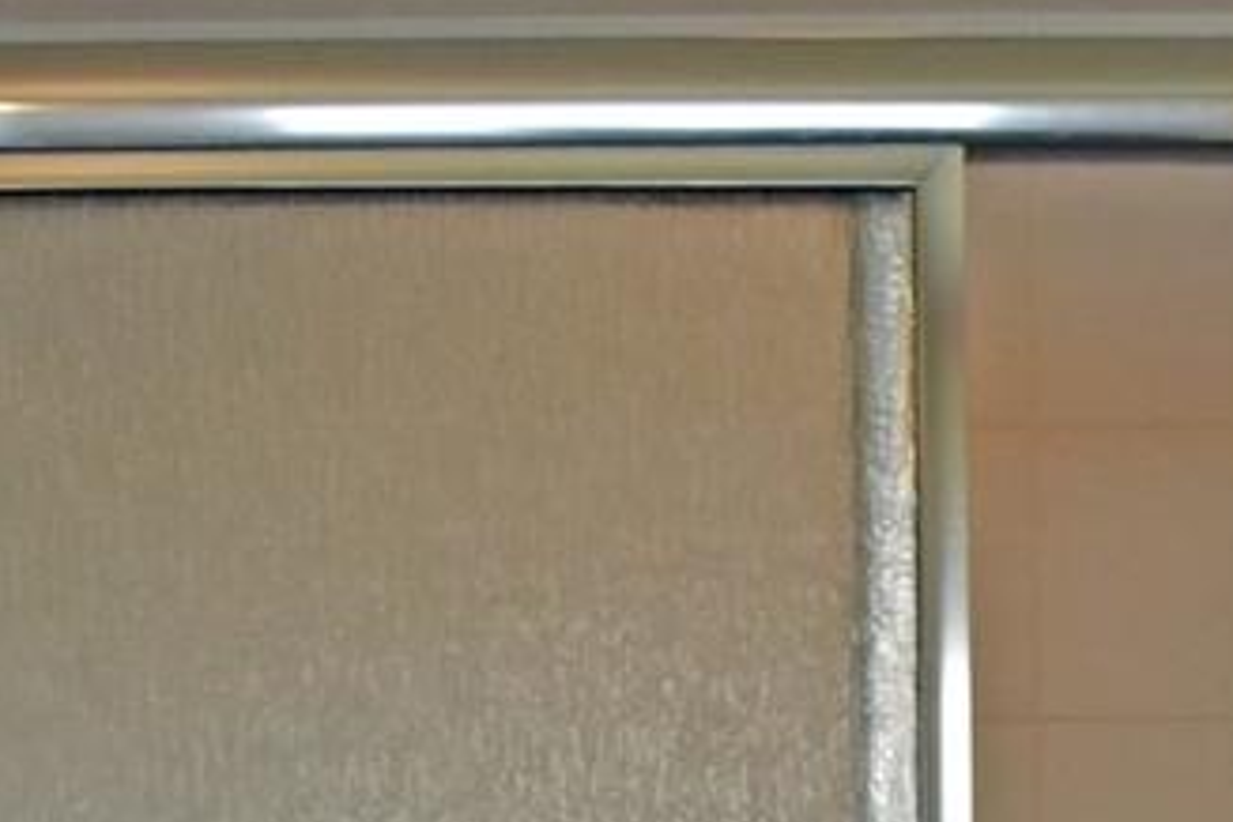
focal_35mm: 132
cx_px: 807
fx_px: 4521
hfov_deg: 15.5
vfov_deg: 9.4
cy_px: 1897
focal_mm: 18
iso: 720
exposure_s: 1/250
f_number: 3.5
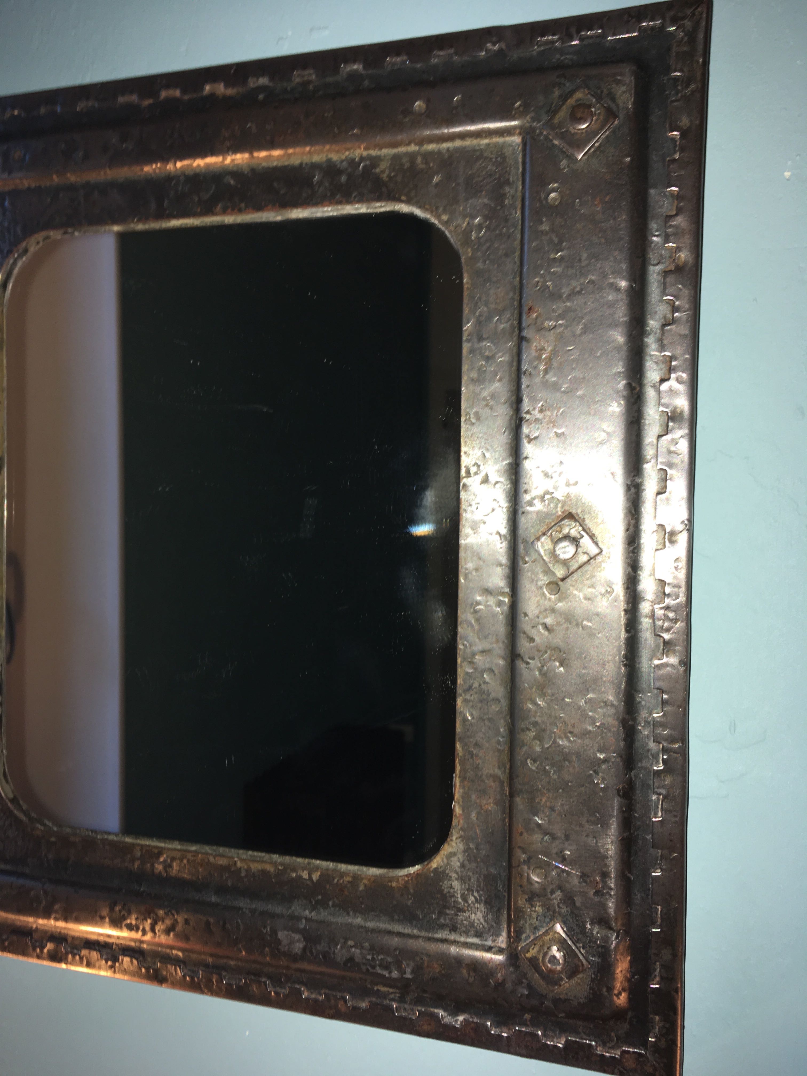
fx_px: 901
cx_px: 404
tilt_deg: +0.0
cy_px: 538
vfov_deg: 61.7
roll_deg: -0.2
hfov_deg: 48.2
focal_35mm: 29
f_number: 2.2
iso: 25
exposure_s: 1/30
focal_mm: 4.15
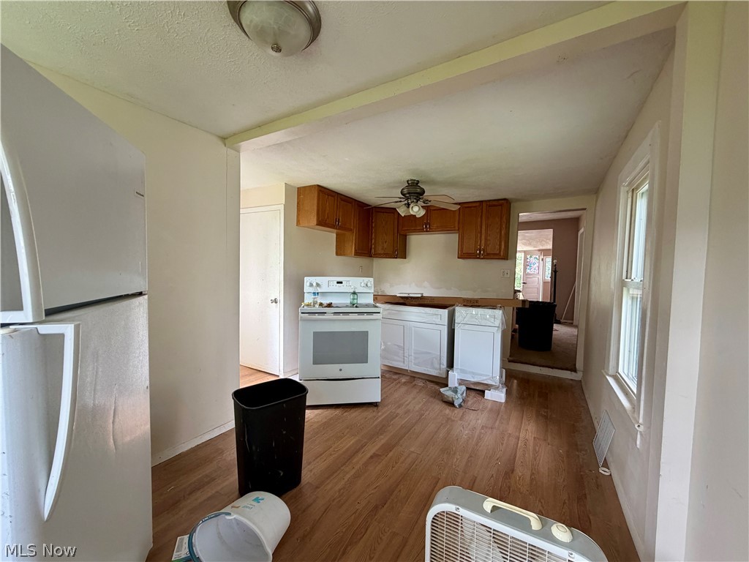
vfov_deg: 85.7
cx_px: 374
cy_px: 281
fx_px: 303
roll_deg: -0.4
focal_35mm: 14
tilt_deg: -2.4
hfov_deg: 102.1
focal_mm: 2.22
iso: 250
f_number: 2.2
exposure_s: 1/121
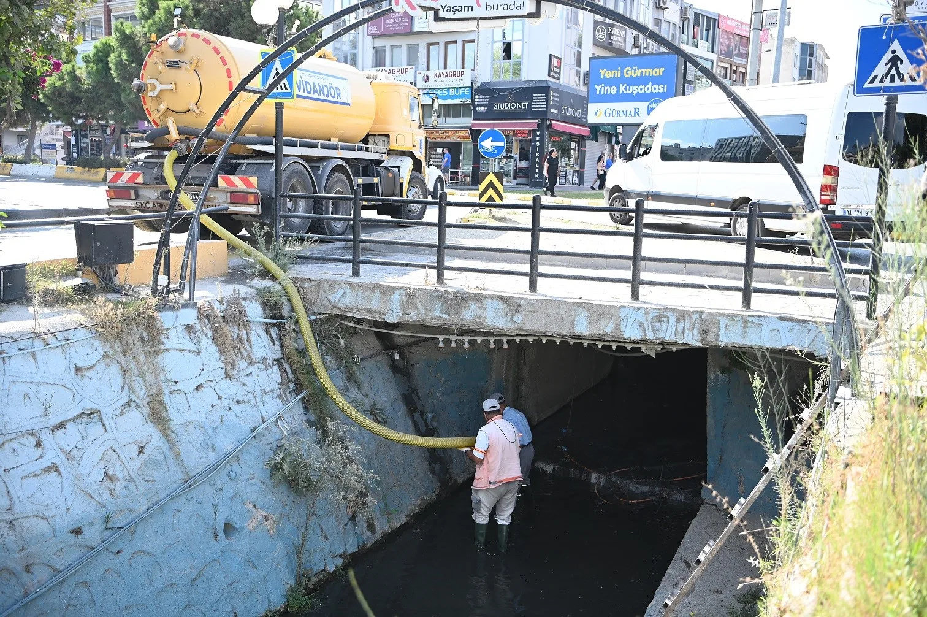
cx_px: 464
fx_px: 926
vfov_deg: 36.8
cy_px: 308
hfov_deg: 53.2
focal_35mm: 36
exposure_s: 1/640
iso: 200
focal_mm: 36
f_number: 2.8
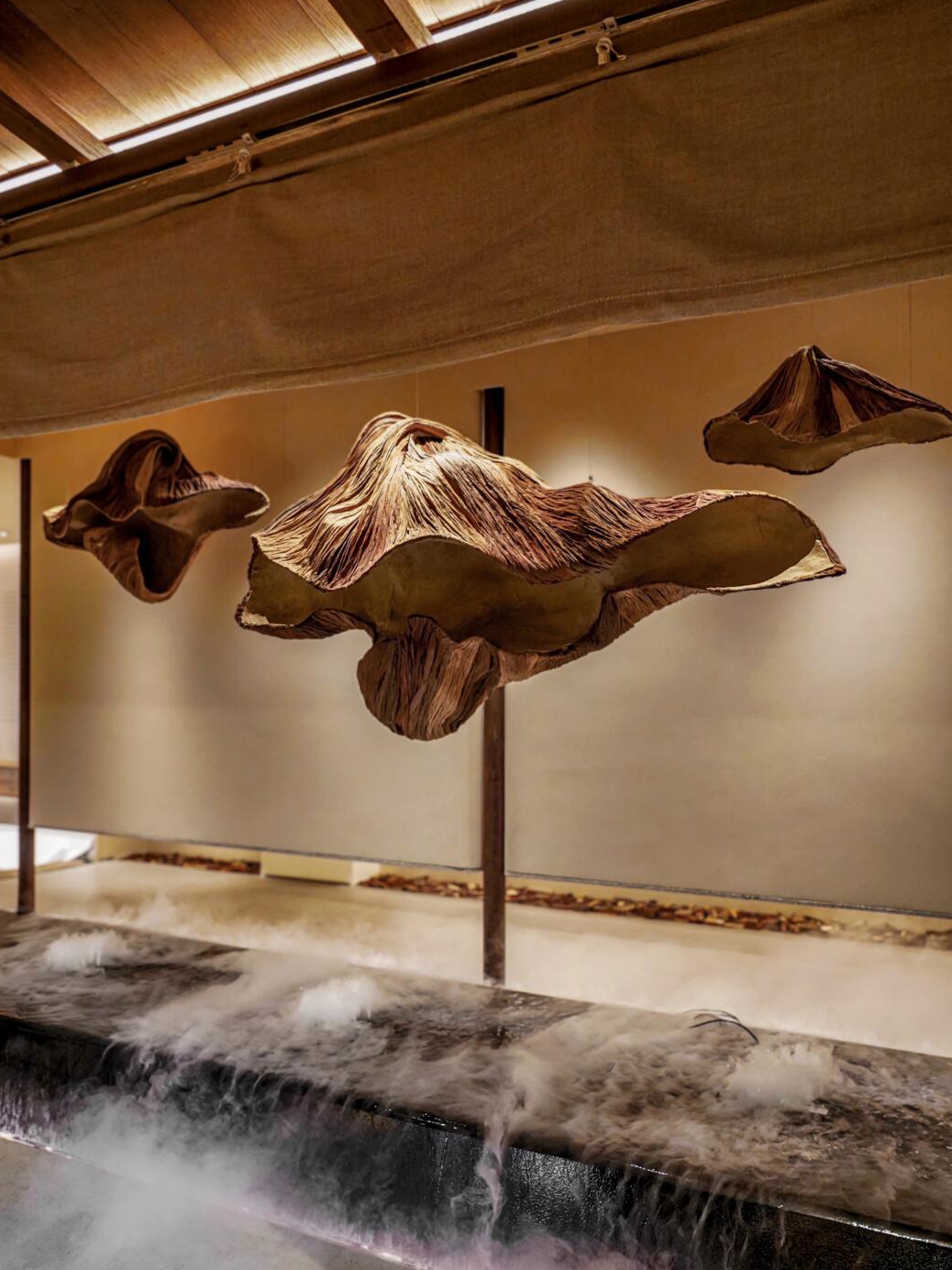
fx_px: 991
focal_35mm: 27
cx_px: 487
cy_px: 692
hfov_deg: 51.3
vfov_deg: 65.2
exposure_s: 1/40
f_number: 4
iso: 2500
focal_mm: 24
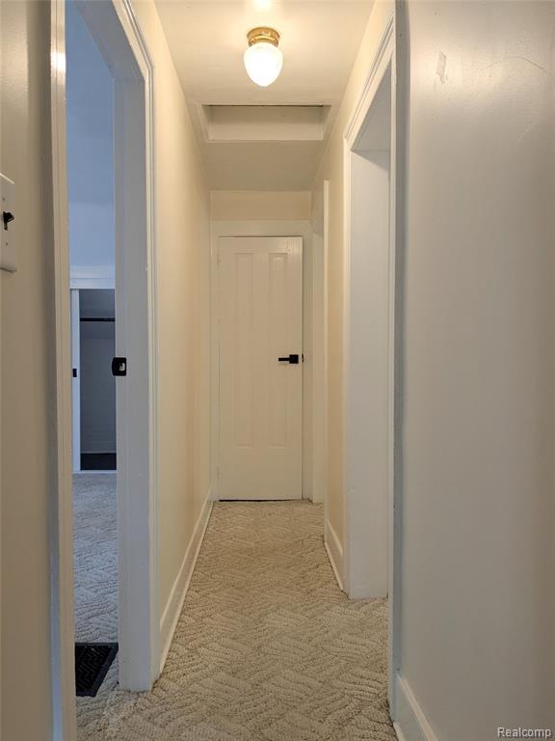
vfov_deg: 65.3
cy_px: 370
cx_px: 278
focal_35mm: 27
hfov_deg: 51.4
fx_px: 577
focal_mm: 4.38
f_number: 1.73
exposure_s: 1/60
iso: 43
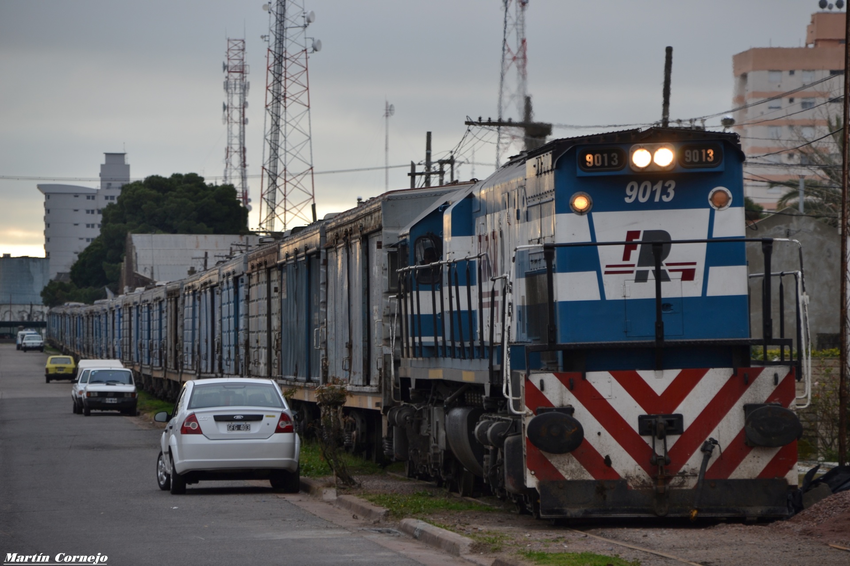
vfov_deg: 5.9
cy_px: 283
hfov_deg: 8.9
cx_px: 425
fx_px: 5489
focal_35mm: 232
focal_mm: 155
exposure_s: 1/100
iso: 100
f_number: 6
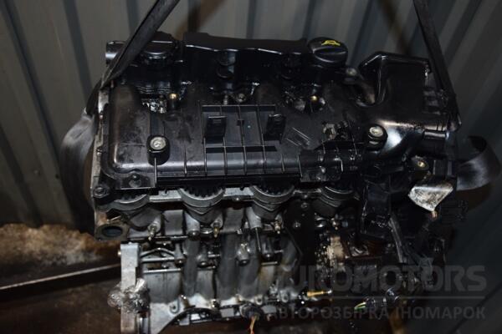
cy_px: 167
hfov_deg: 57.2
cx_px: 251
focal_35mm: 33
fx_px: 460
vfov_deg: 40.0
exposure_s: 1/60
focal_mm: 22
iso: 800
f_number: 5
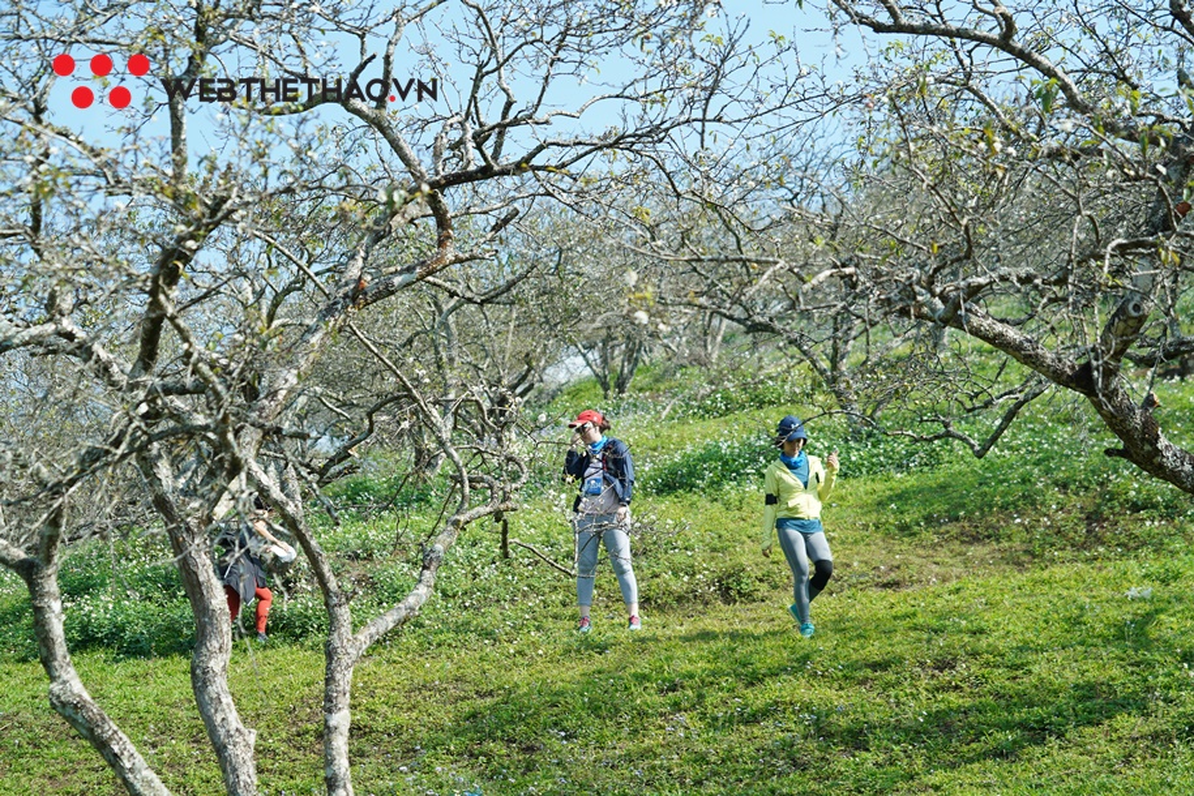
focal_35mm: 70
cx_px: 597
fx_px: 2321
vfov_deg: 19.5
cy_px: 398
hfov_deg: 28.8
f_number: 4
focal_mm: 70
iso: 160
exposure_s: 1/640
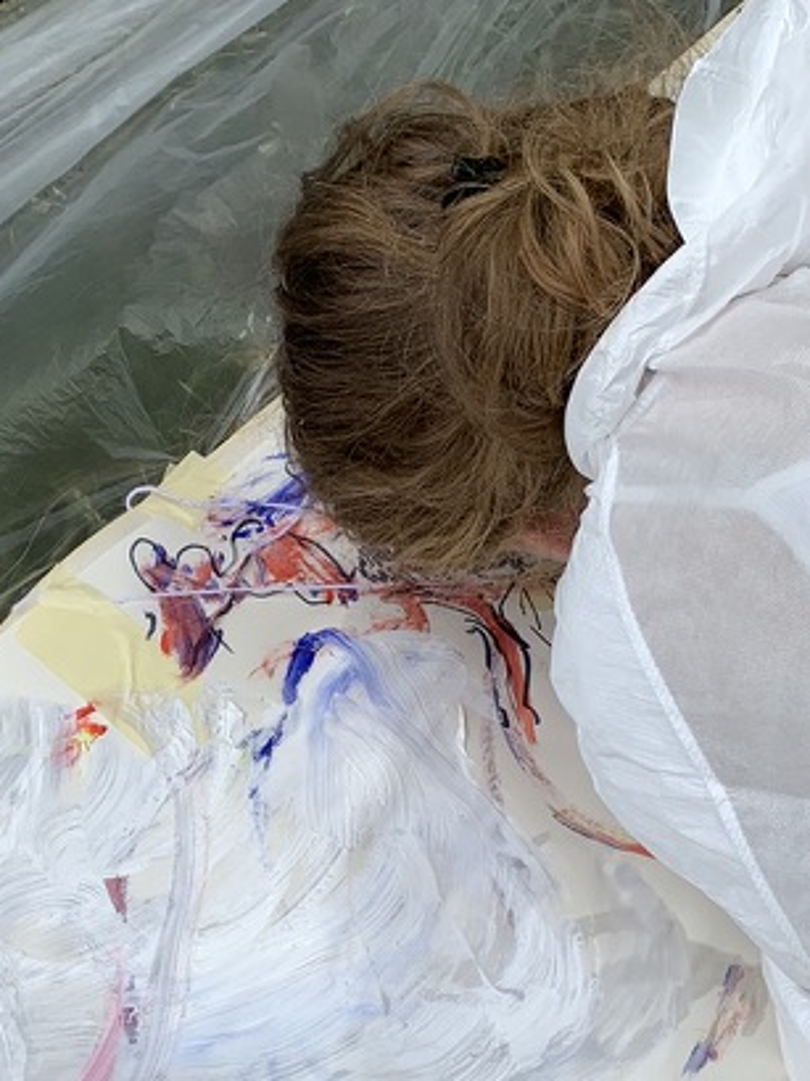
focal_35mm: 65
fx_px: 2030
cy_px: 912
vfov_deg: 29.0
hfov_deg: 22.4
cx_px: 216
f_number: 1.8
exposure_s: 1/1880
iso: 25
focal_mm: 4.25
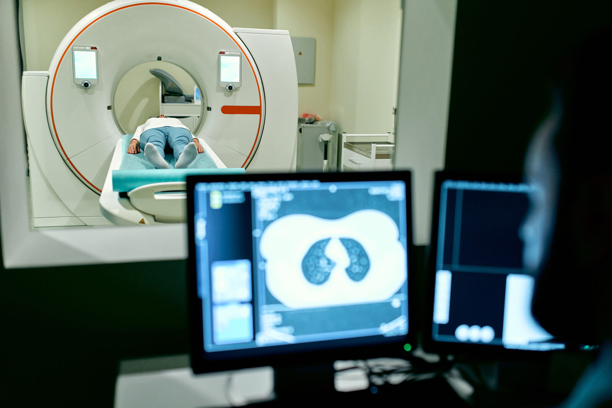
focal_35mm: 35
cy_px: 204
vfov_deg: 37.9
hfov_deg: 54.4
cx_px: 306
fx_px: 595
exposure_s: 1/125
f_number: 1.8
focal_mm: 35
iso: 640
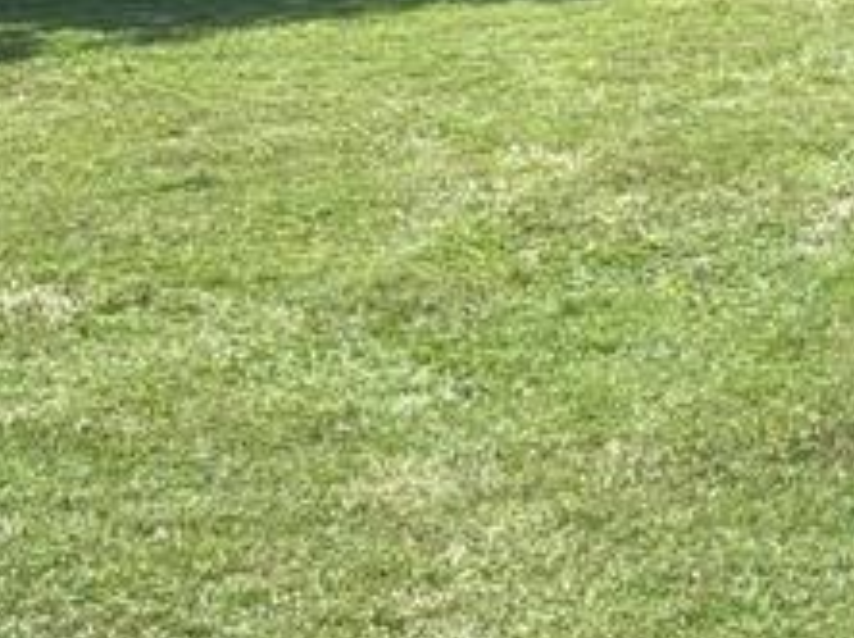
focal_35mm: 120
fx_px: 2957
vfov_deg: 12.3
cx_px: 1570
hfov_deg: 14.4
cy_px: 234
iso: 50
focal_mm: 5.7
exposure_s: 1/2123
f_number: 1.5
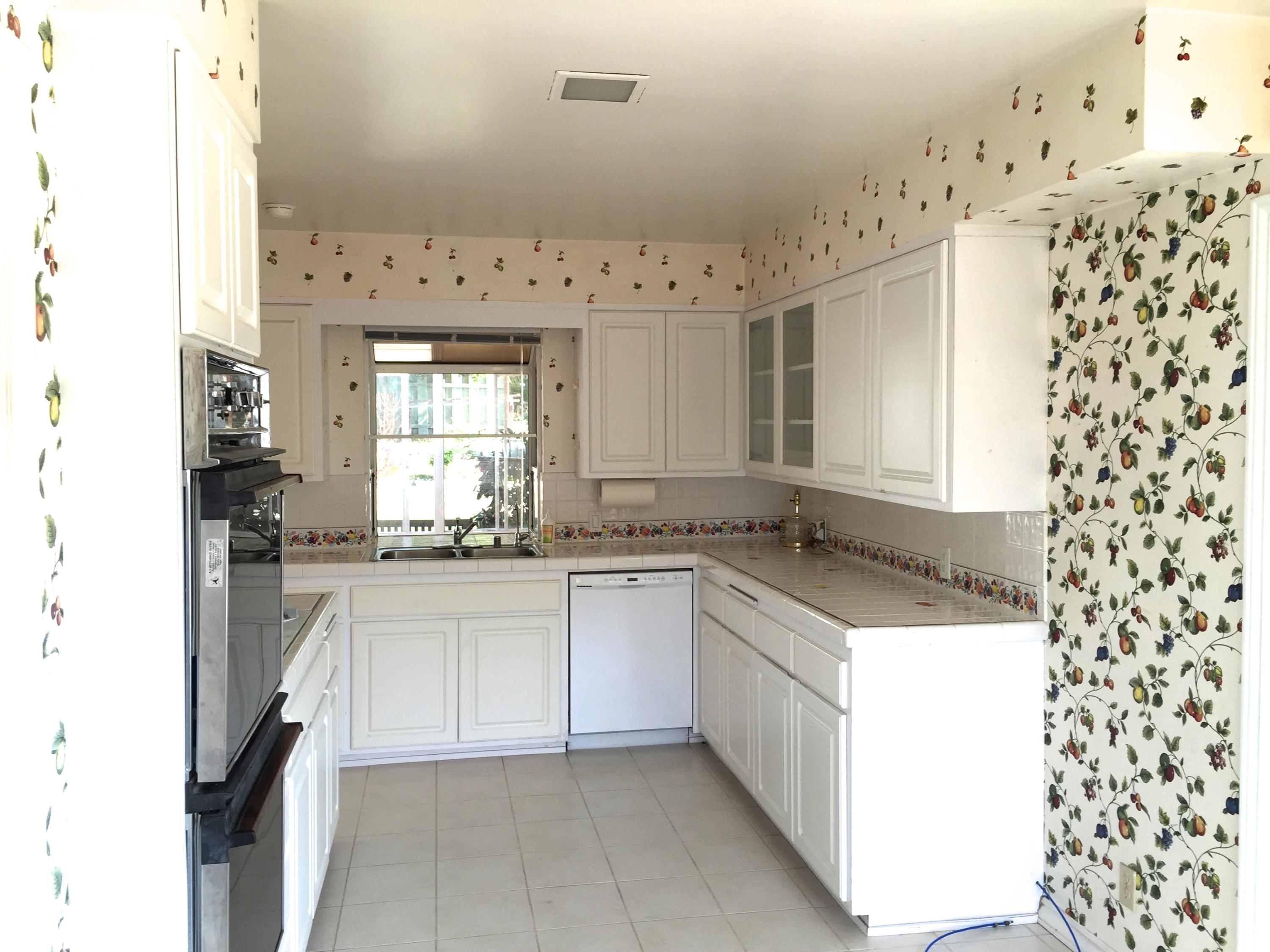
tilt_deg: -2.5
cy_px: 476
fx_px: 1064
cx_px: 635
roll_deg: -0.1
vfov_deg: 48.2
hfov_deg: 61.7
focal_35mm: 29
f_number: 2.2
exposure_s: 1/132
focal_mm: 4.15
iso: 32
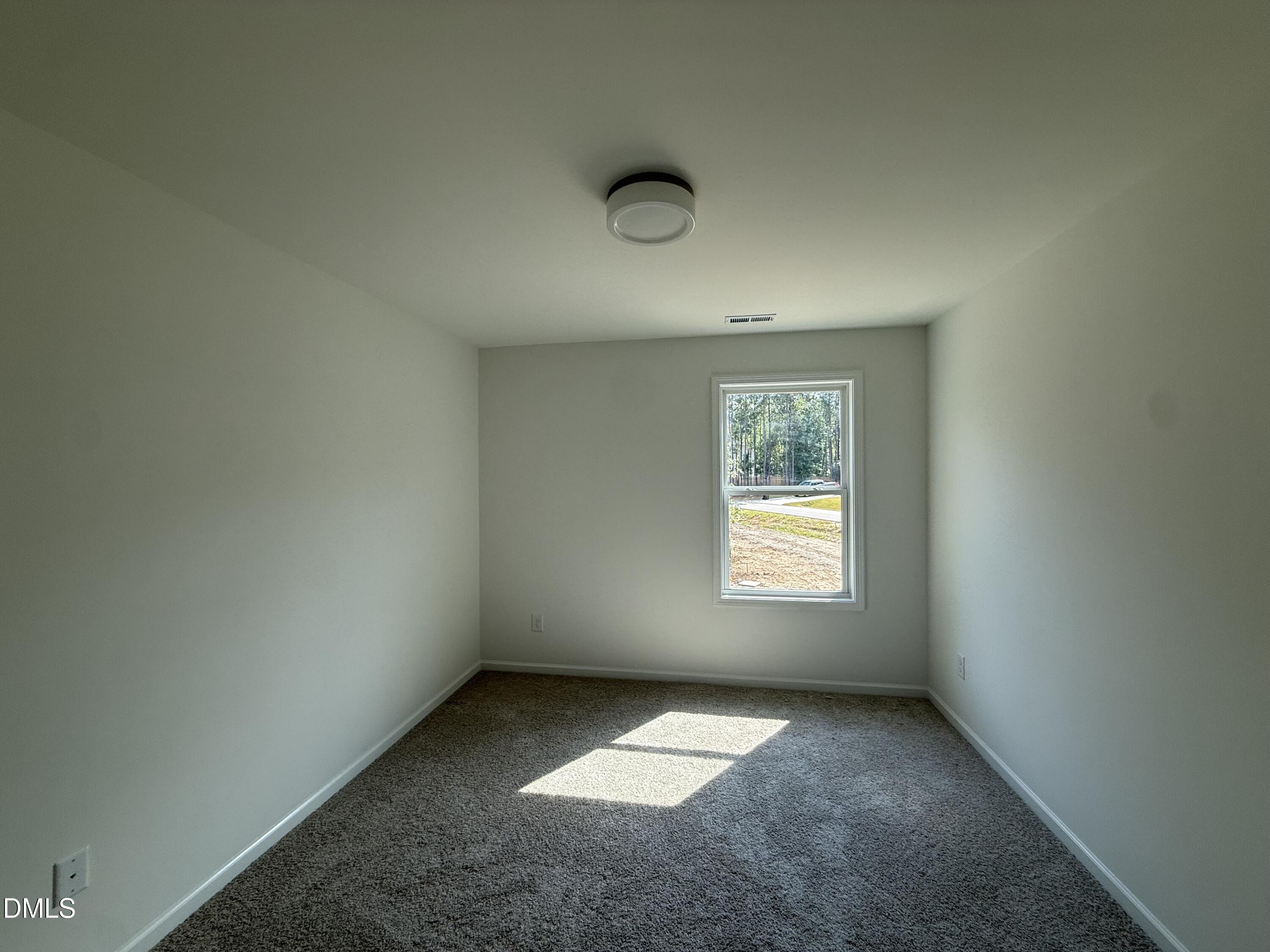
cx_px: 635
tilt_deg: +3.7
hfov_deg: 102.1
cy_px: 476
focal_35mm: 14
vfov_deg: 85.7
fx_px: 514
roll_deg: +0.9
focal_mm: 2.22
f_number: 2.2
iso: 50
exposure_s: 1/248
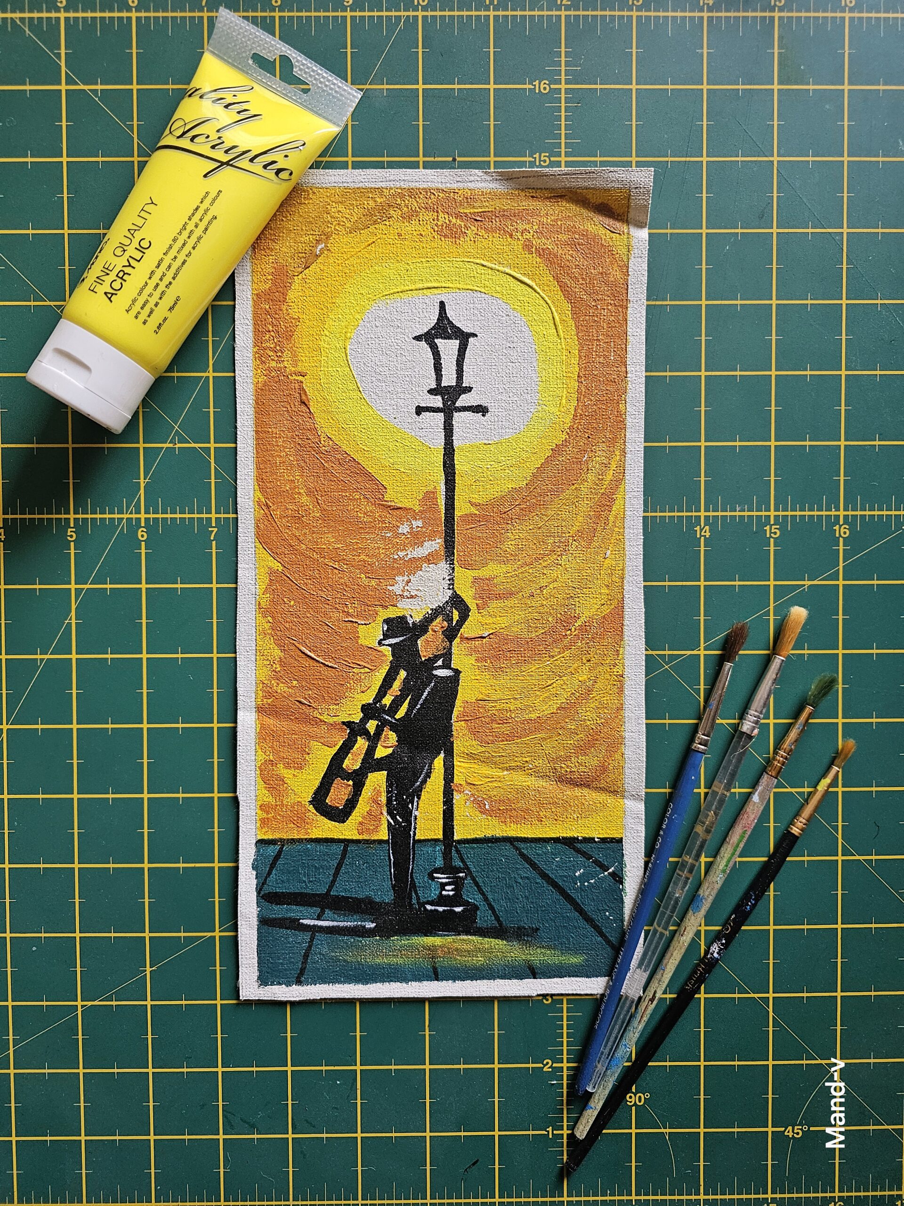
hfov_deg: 58.9
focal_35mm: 23
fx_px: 801
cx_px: 452
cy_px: 603
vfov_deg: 73.9
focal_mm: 6.3
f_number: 1.7
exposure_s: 1/120
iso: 250
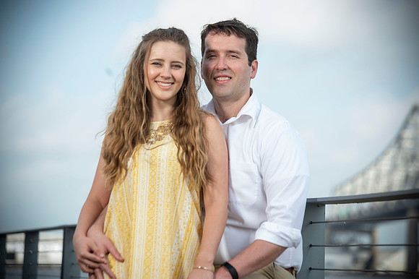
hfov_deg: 14.2
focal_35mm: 145
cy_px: 140
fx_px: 1687
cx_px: 210
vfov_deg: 9.5
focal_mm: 145
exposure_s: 1/200
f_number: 5.6
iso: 50
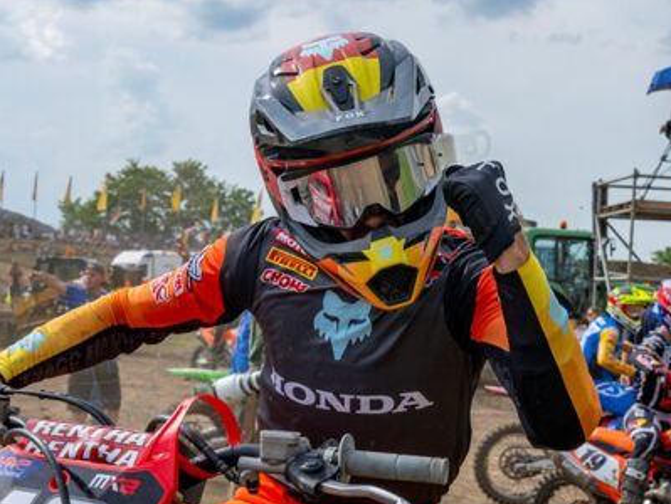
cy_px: 378
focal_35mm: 65
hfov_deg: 29.7
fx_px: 1261
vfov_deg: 22.4
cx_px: 266
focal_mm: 24
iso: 200
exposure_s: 1/1000
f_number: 5.6
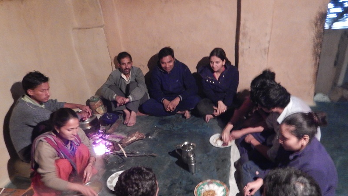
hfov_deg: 69.8
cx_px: 170
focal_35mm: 27
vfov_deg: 42.2
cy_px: 134
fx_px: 249
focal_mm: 4.3
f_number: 2.8
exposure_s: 1/1.6
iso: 800
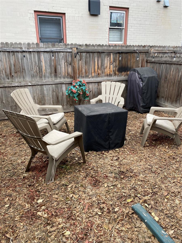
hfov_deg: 53.1
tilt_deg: -20.9
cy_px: 122
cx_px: 91
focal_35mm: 26
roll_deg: +0.2
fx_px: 182
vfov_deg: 67.3
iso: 40
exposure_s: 1/121
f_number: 1.8
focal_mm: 4.25
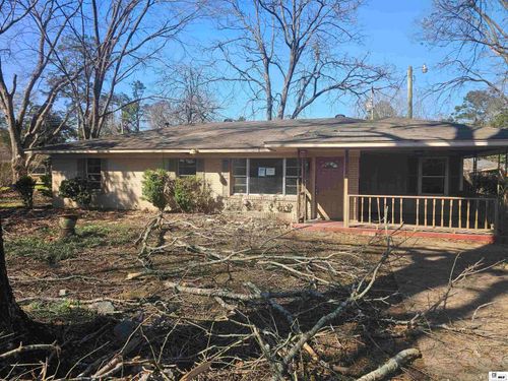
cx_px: 254
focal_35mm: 23
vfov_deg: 58.9
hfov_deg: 73.9
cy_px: 190
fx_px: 338
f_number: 1.7
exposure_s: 1/300
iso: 10
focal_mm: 6.3
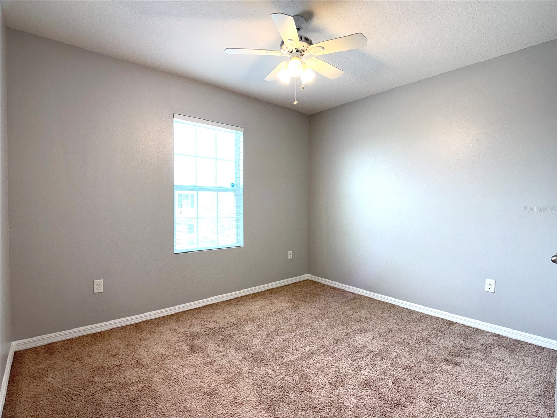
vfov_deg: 56.8
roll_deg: -0.7
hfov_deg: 71.6
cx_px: 278
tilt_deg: -1.2
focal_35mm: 24
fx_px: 386
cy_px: 209
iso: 125
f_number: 1.78
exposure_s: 1/240
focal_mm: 6.76
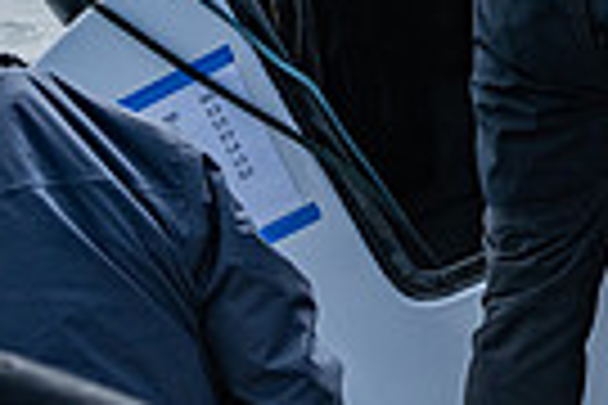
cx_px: 724
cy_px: -443
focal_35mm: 213
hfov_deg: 9.5
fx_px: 3597
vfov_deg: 6.2
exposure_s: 1/1600
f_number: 6.3
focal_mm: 45
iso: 200
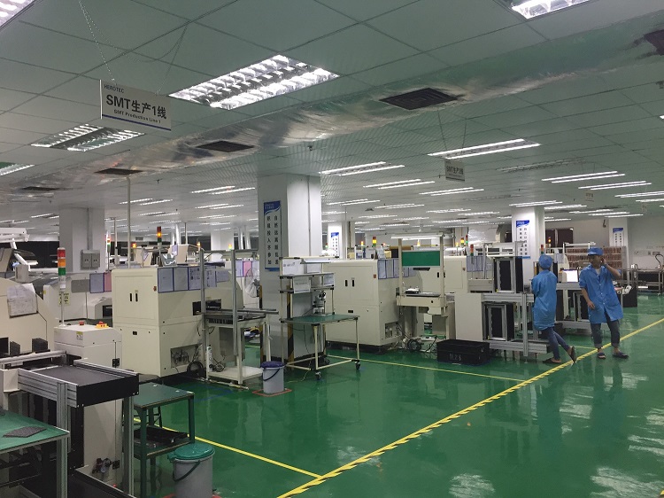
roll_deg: +1.0
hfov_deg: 61.7
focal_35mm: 29
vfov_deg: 48.2
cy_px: 249
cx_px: 332
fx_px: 556
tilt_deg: +0.0
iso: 80
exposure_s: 1/33
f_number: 2.2
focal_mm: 4.15
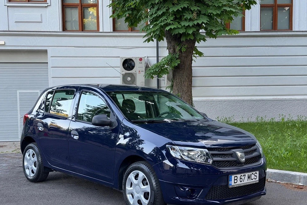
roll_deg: +1.2
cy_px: 112
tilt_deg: -4.1
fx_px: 435
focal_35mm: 51
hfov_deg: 38.9
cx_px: 153
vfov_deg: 26.5
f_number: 1.78
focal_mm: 6.76
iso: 125
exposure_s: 1/93
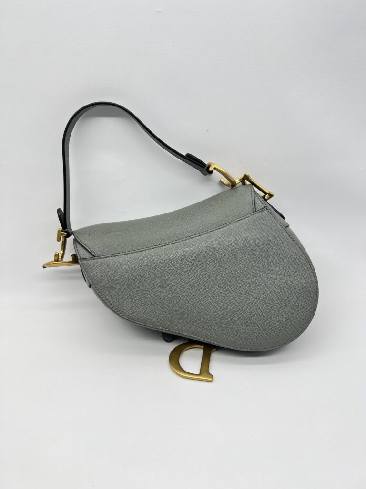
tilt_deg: -25.6
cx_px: 183
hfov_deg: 53.1
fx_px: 367
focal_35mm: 26
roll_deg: +0.2
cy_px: 244
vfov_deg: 67.3
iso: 32
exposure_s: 1/122
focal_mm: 5.7
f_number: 1.5
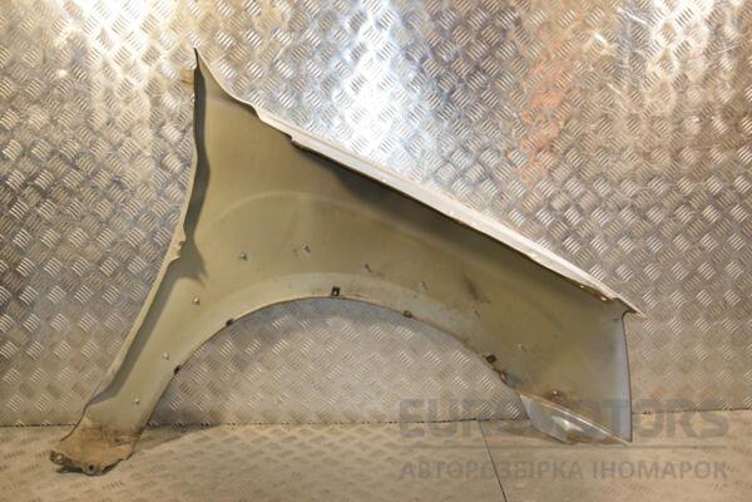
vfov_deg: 40.0
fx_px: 689
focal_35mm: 33
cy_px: 251
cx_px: 376
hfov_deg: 57.2
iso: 800
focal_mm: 22
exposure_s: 1/200
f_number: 7.1
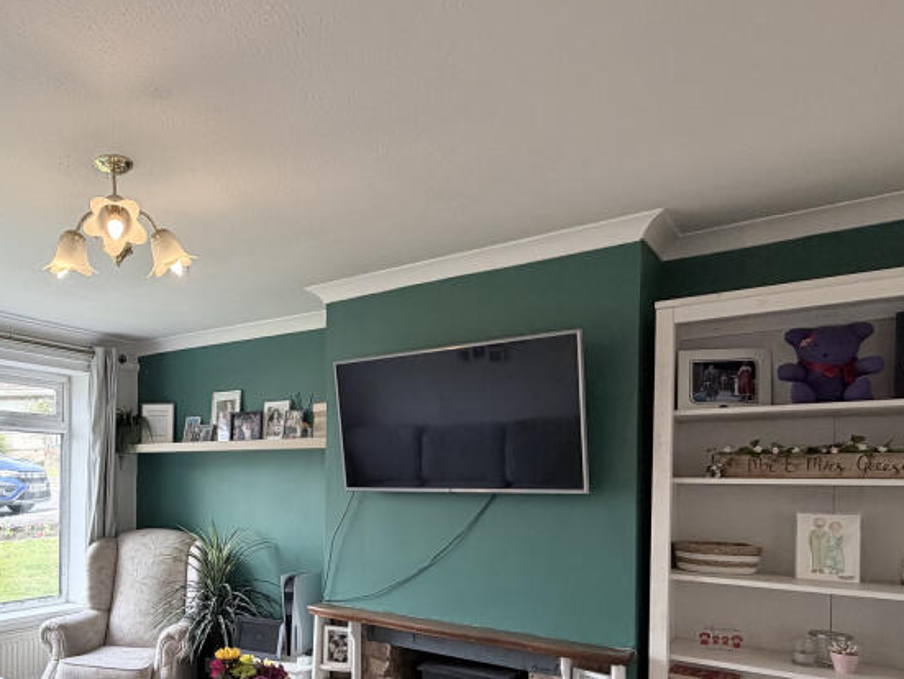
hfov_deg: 63.8
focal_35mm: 26
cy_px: 484
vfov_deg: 51.5
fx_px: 679
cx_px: 241
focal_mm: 2.22
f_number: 2.2
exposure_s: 1/121
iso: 125
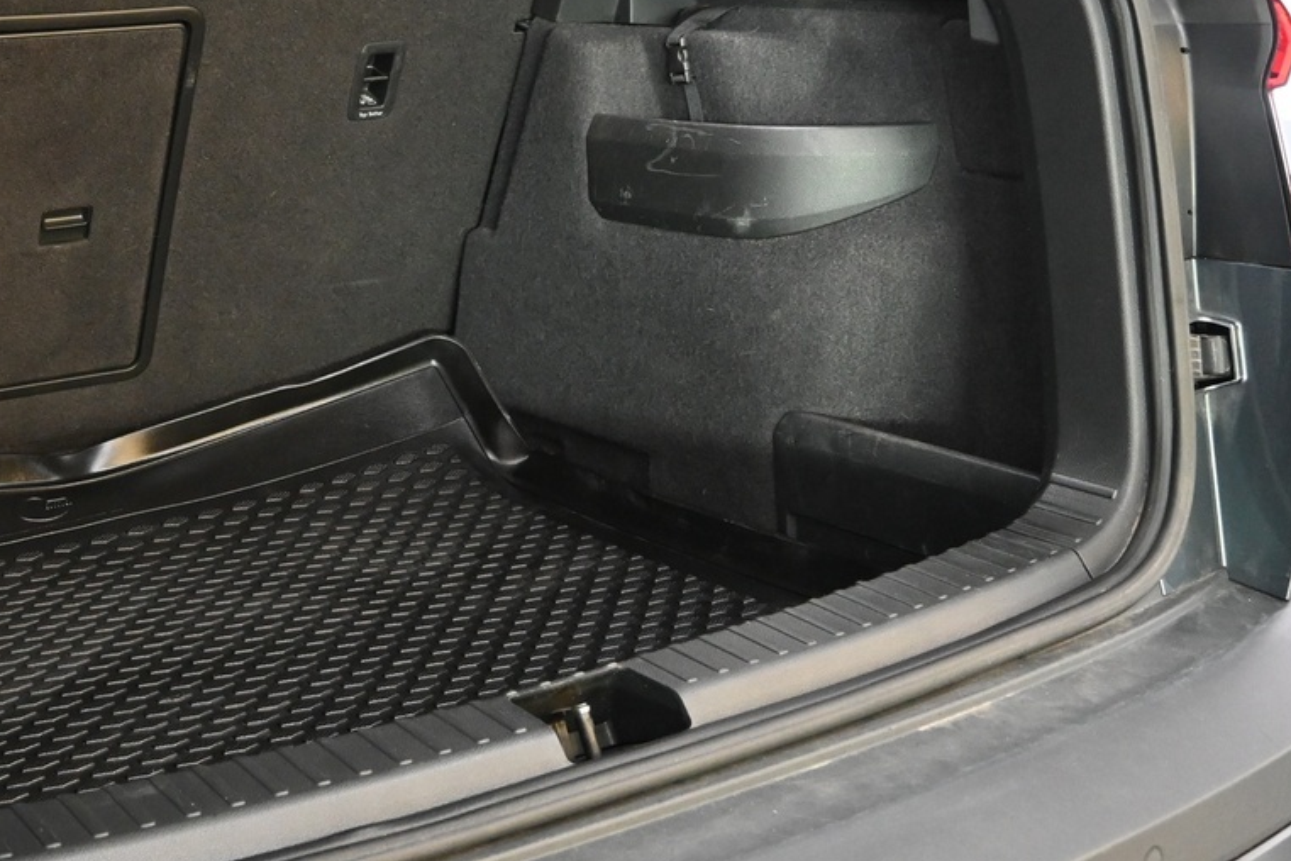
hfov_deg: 37.3
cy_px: 186
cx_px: 234
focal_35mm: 51
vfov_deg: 26.1
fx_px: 1829
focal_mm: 16
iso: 2500
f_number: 3.5
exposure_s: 1/25
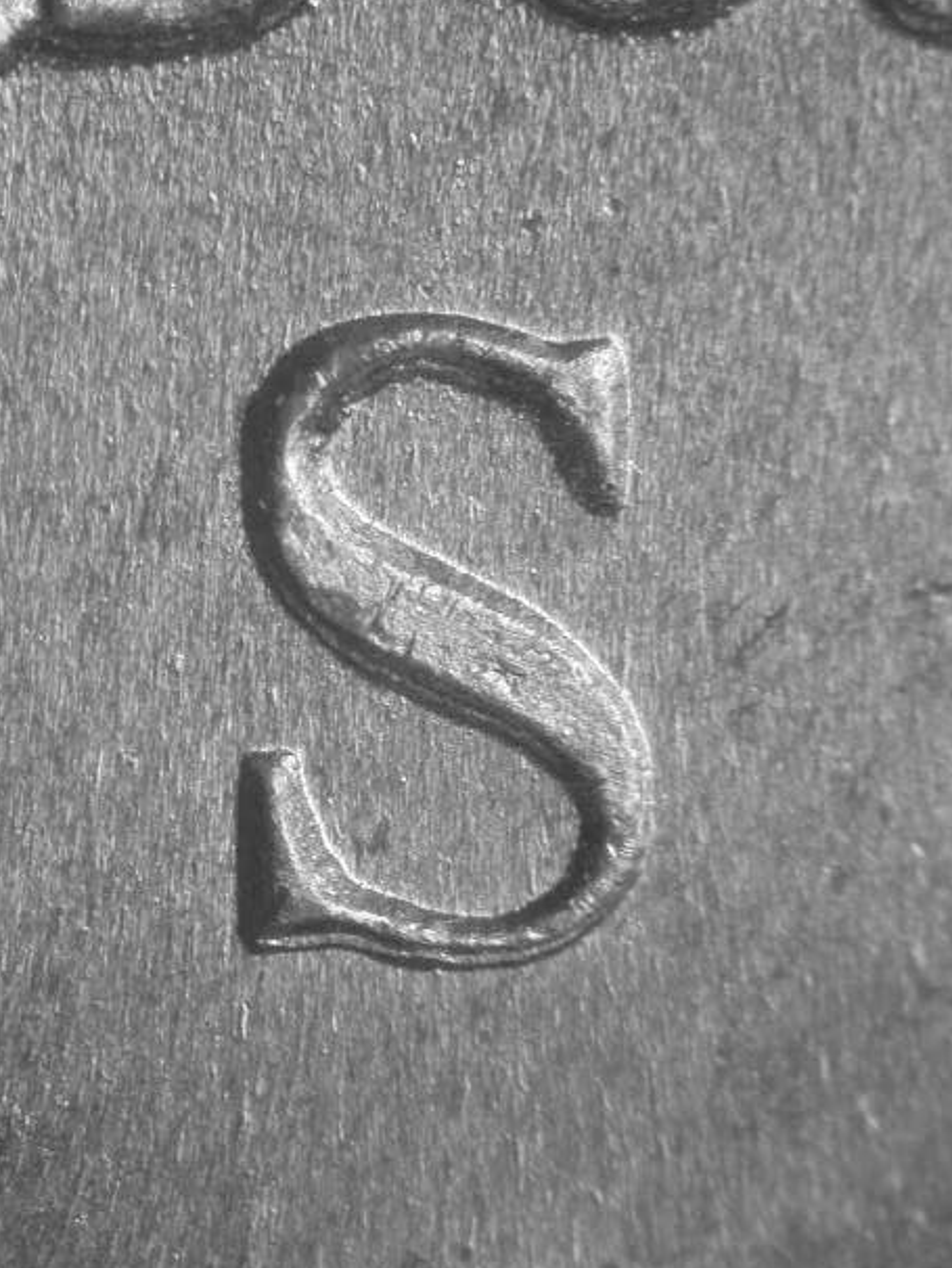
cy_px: 642
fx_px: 4874
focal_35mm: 133
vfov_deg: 14.8
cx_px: 456
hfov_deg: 11.2
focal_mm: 26.2
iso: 100
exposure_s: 1/6.6
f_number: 4.5
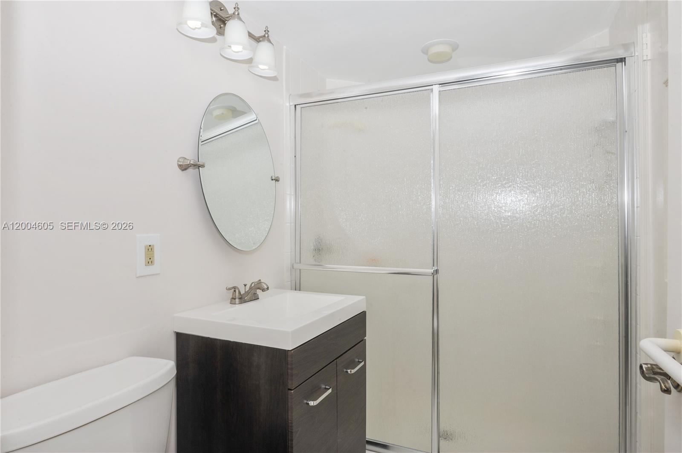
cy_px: 226
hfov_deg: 81.3
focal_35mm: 21
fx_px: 397
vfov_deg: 59.4
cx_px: 341
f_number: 18
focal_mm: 21
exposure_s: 1/250
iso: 200
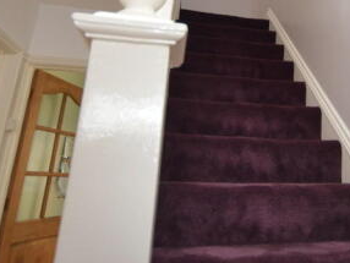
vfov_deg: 41.5
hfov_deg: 52.5
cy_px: 61
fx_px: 334
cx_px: 269
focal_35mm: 33
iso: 1000
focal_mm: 10
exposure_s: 1/60
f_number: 4
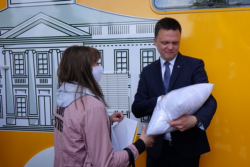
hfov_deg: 51.8
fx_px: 257
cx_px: 134
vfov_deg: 35.9
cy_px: 89
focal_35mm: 37
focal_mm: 11.35
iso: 125
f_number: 4
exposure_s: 1/400
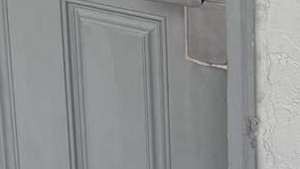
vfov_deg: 10.7
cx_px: 152
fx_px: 796
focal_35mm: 100
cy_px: -211
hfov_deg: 21.4
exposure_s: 1/68
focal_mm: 5.96
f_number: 1.6
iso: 125
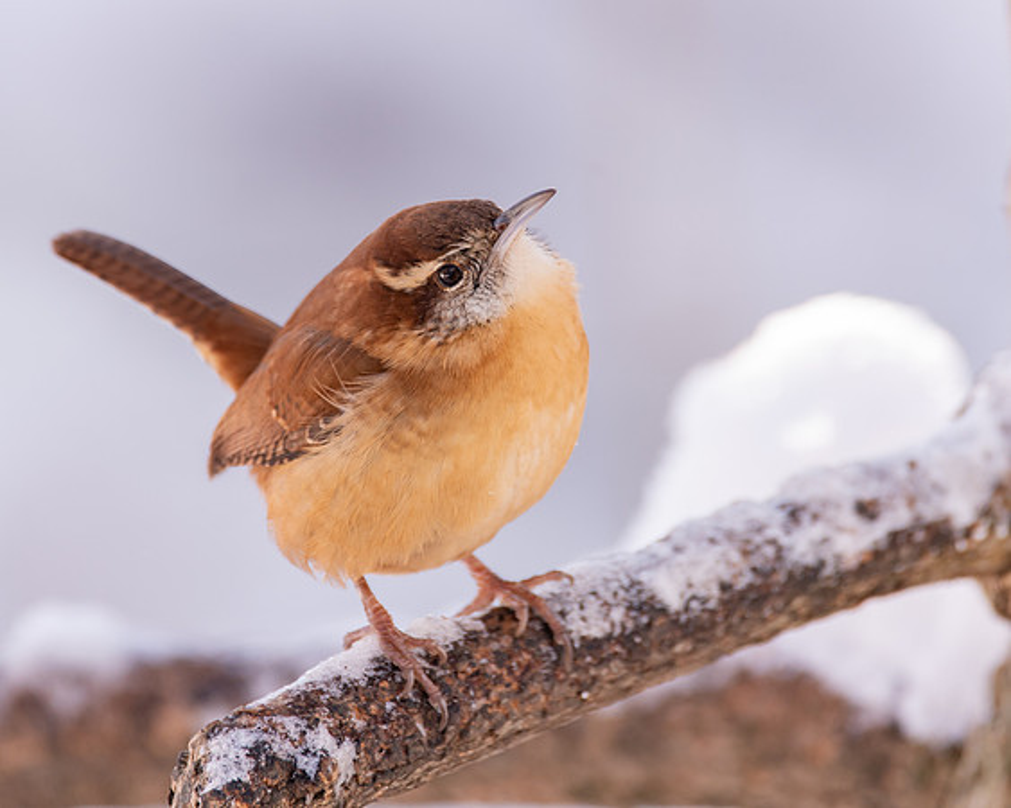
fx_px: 27177
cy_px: 276
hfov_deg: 2.1
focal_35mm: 909
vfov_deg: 1.7
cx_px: 504
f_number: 6.3
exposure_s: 1/200
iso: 400
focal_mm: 600
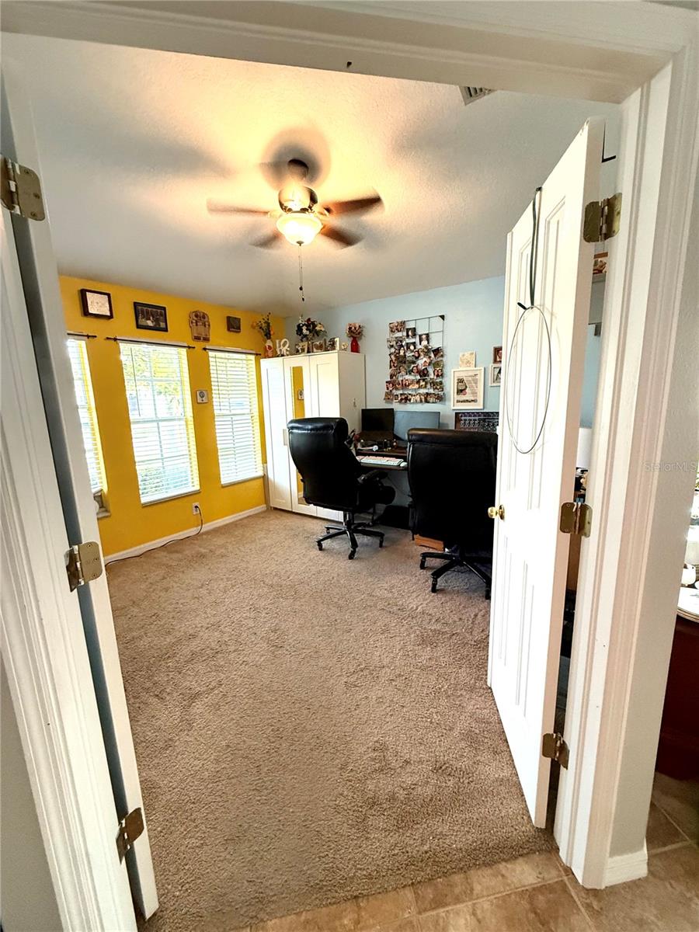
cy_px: 466
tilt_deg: -9.6
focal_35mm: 14
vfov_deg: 102.1
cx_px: 350
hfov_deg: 85.7
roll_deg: +1.1
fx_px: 377
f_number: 2.2
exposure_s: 1/60
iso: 500
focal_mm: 2.22
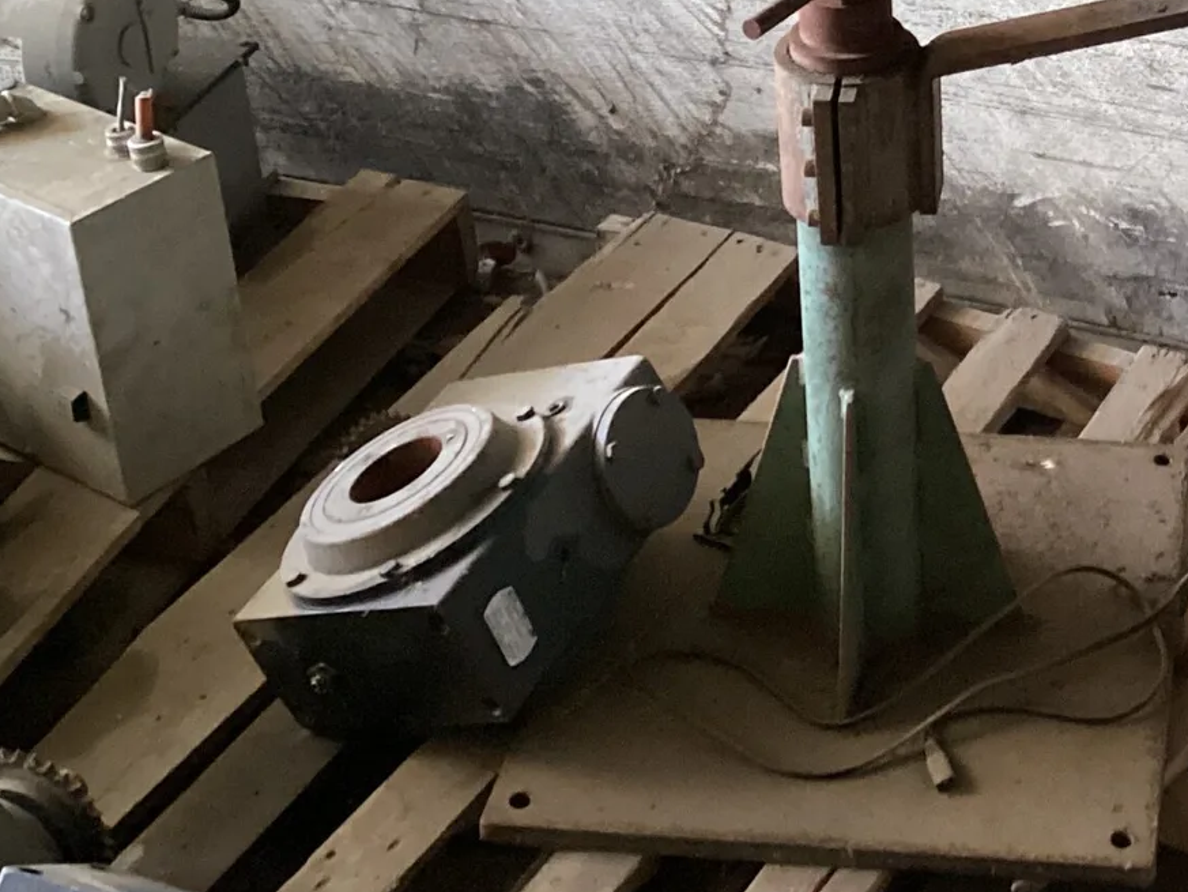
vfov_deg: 19.9
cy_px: -60
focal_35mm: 71
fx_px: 2437
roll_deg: -0.9
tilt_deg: -29.2
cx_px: 1127
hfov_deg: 26.3
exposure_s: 1/40
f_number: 2.4
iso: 250
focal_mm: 3.3
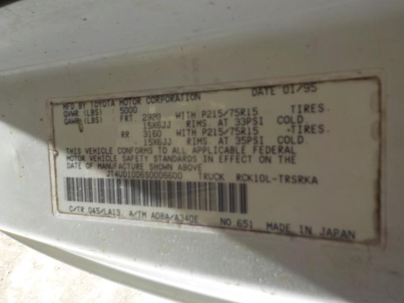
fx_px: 350
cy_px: 152
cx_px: 202
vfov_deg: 46.8
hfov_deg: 60.0
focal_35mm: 30
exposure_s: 1/400
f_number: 3.3
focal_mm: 4.1
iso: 125
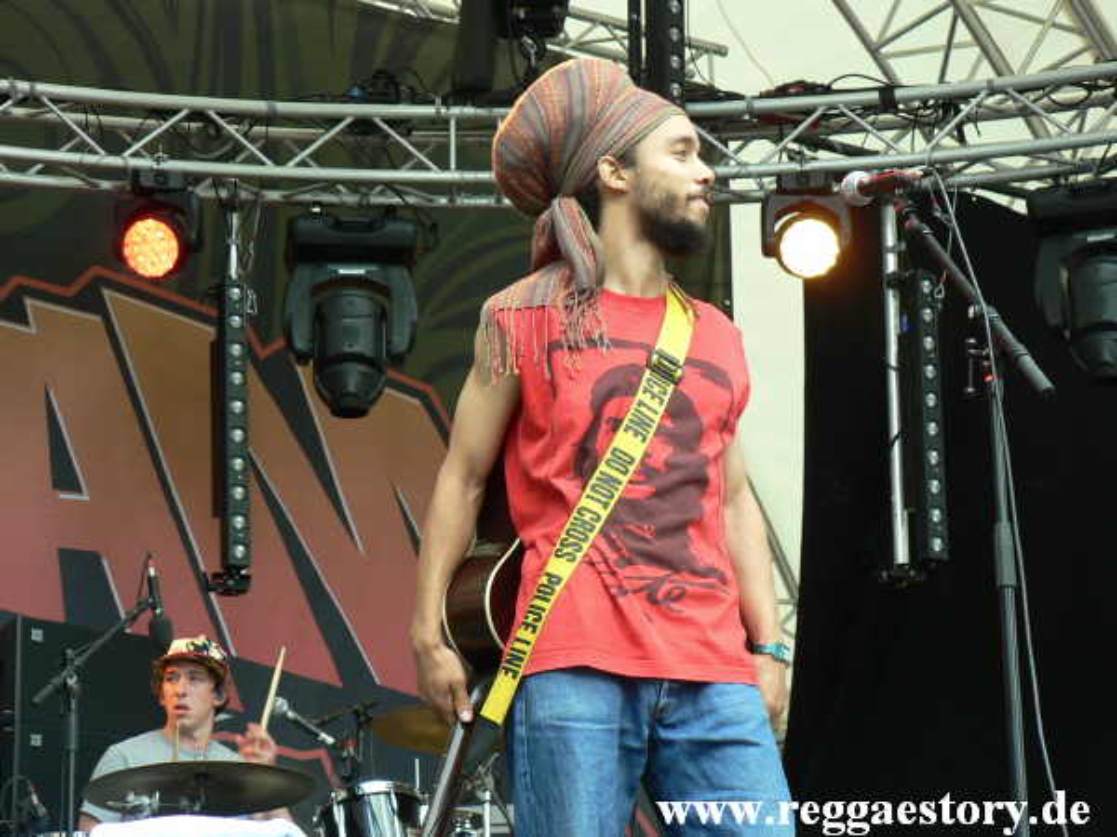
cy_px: 418
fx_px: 3324
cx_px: 558
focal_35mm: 103
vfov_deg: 14.4
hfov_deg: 19.1
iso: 64
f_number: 3.2
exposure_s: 1/60
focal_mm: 17.7
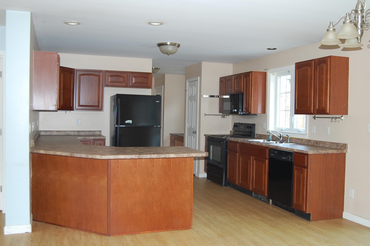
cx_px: 185
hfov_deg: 53.2
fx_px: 369
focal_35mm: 36
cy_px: 123
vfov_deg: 36.7
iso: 400
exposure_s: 1/60
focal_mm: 24
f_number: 4
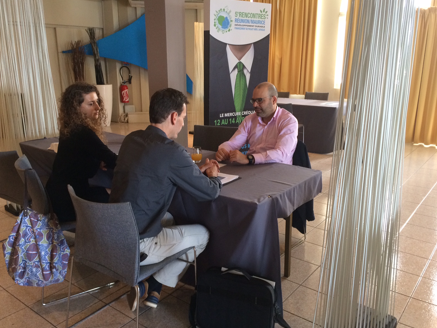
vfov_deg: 46.8
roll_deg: -0.4
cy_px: 164
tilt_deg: -14.9
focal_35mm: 30
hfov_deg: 60.0
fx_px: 379
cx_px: 220
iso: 160
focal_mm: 4.15
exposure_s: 1/33
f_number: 2.2
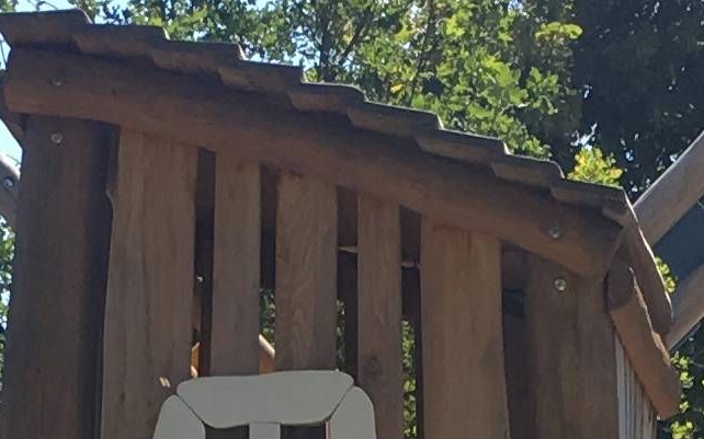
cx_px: 408
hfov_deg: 10.9
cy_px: 1313
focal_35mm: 193
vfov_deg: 6.3
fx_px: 3702
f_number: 2.2
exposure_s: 1/712
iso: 25
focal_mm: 4.15
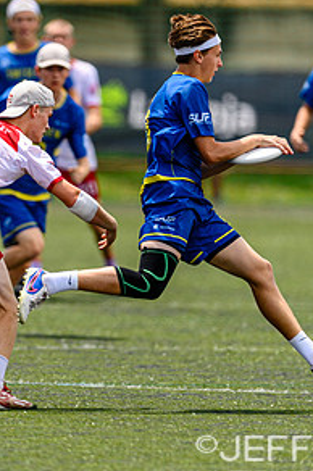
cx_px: 89
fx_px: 10405
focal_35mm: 796
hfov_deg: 1.7
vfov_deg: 2.6
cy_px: 202
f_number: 3.2
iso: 100
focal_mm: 400
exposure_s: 1/1250
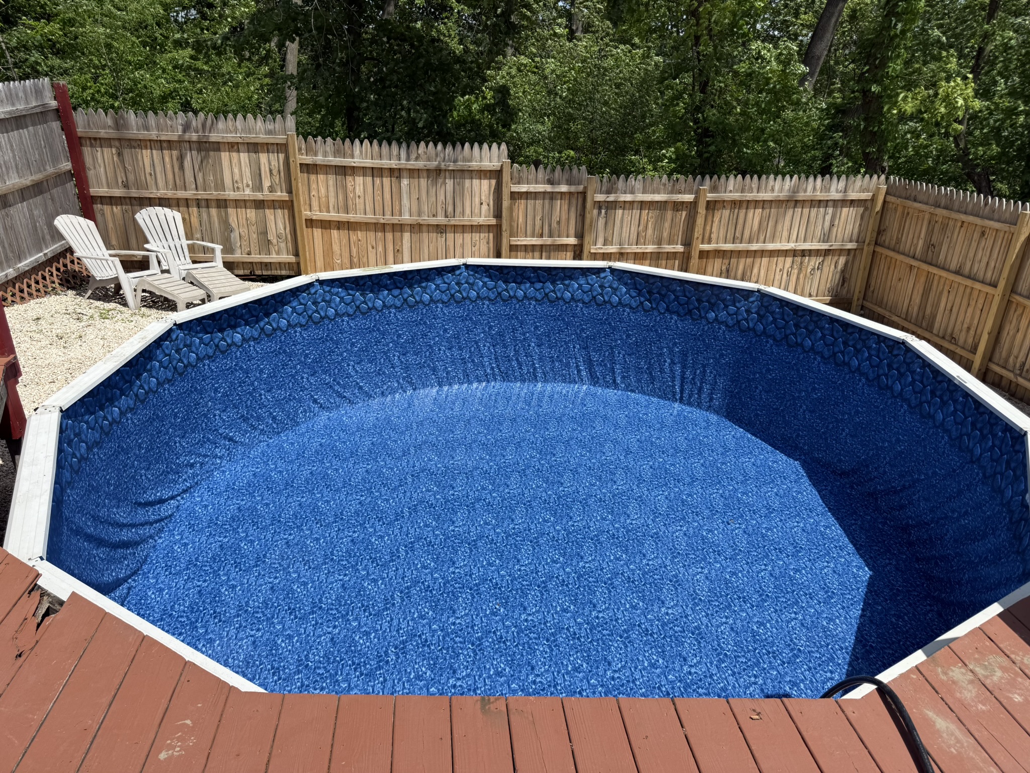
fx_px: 714
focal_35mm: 24
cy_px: 386
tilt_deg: -24.7
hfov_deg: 71.6
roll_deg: -0.3
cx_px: 515
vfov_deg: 56.8
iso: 80
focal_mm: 6.76
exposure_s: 1/4405
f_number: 1.78
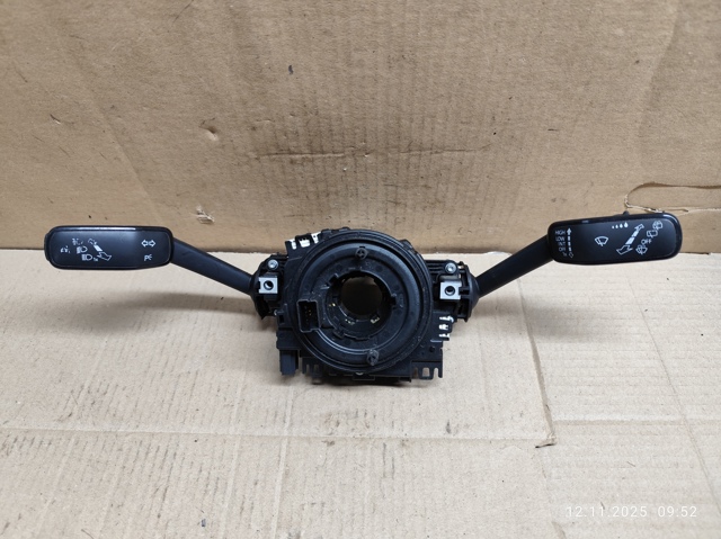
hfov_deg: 74.0
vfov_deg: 58.8
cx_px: 360
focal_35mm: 23
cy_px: 270
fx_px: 479
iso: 400
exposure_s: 1/100
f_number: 1.65
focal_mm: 6.19
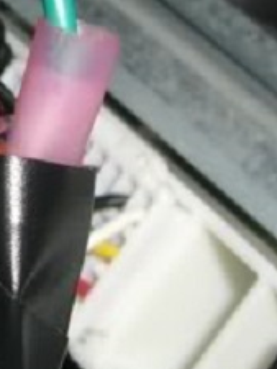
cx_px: -77
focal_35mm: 169
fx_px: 1801
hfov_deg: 8.7
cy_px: -15
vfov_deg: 11.6
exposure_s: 1/60
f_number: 4.3
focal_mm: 6.2
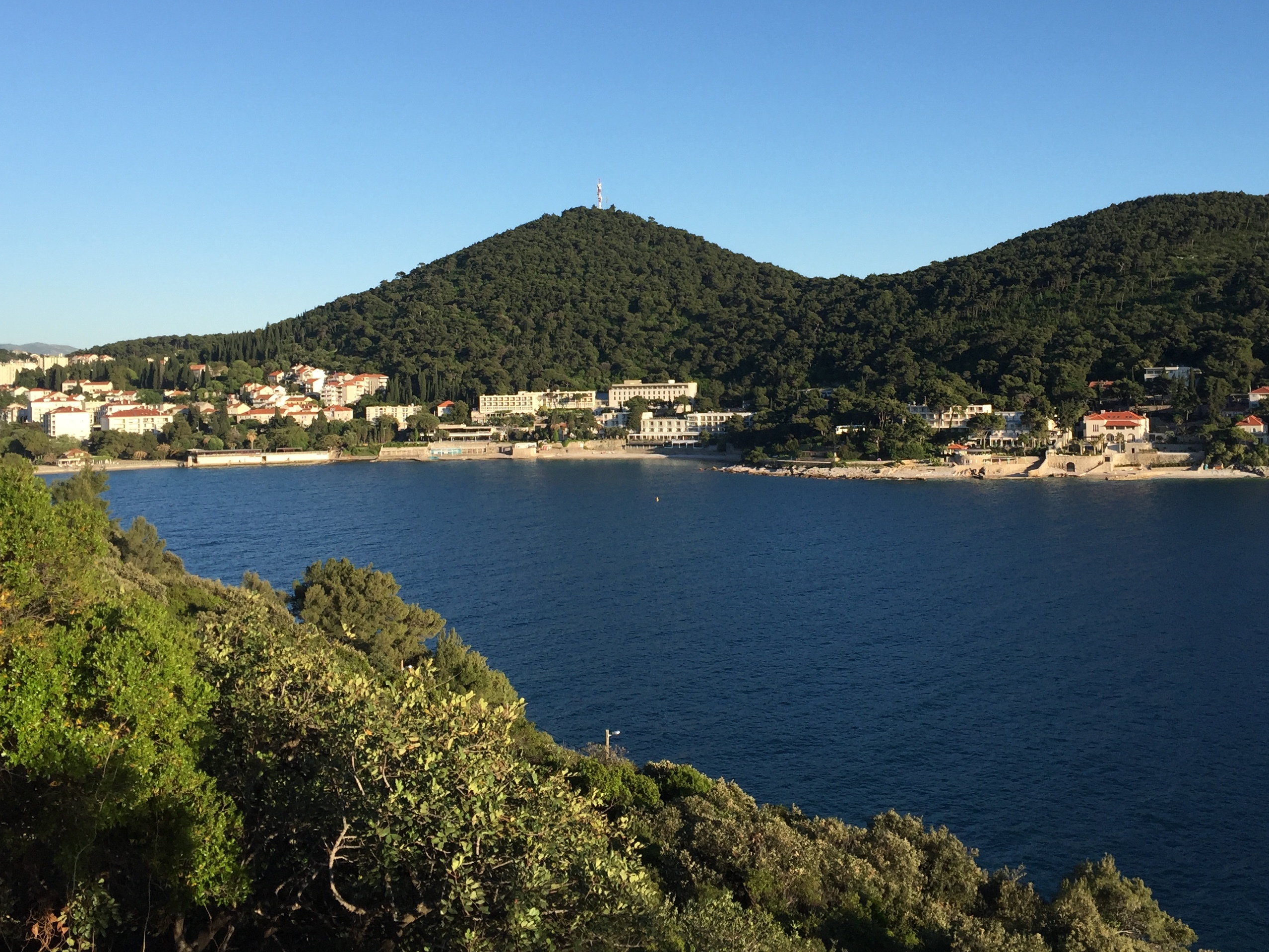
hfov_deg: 50.1
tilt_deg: +1.7
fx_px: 1357
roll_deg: +0.6
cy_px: 349
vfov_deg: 38.4
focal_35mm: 37
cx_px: 691
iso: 32
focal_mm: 4.15
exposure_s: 1/1276
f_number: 2.2
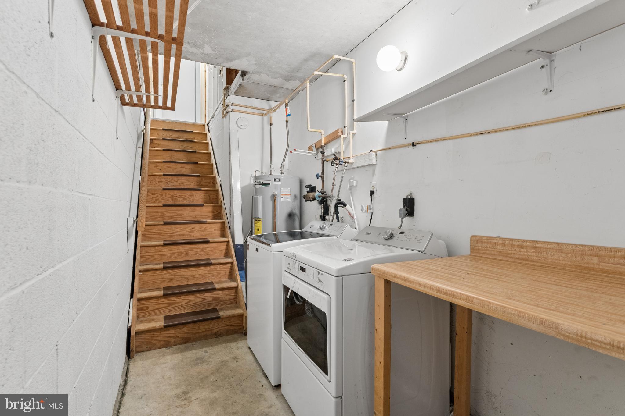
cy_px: 208
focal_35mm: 17
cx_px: 312
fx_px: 288
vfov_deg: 71.7
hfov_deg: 94.6
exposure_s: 1/8
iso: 1250
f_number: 7.1
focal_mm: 16.6
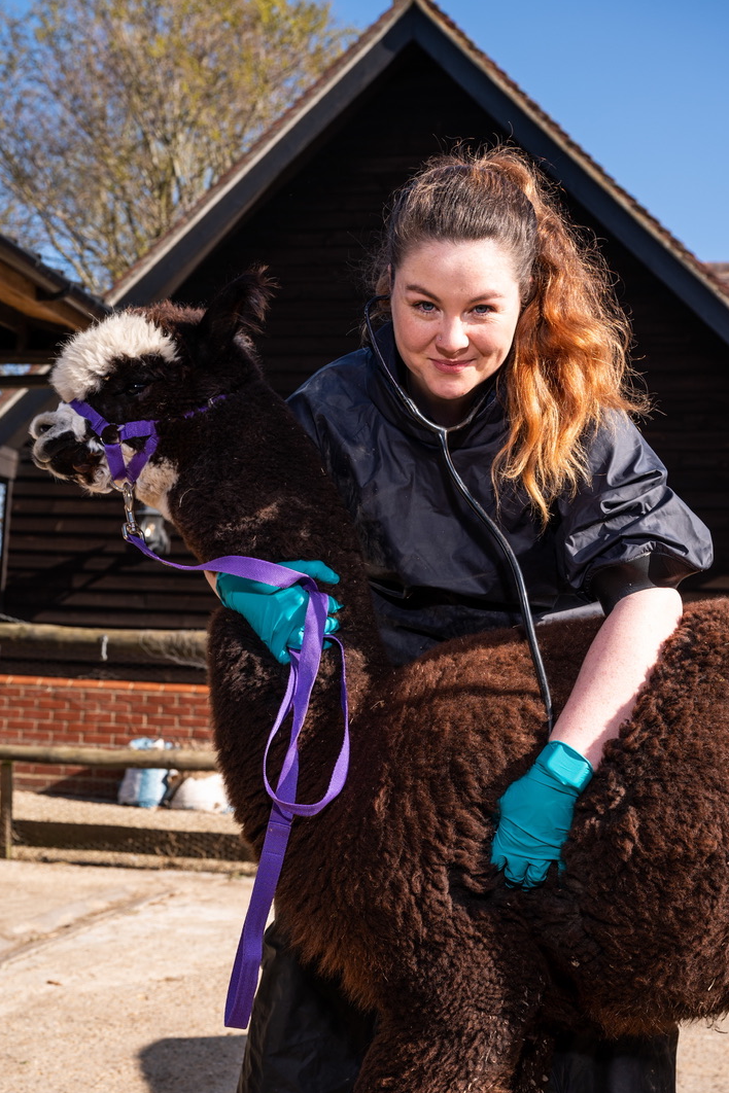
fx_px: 1336
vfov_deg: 44.5
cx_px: 364
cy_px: 545
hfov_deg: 30.5
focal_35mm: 44
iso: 80
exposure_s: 1/200
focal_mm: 43
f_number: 7.1
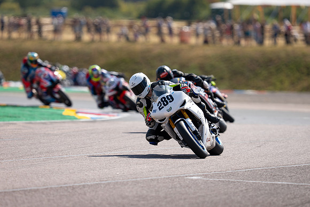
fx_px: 3445
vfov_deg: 3.4
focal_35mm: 400
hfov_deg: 5.2
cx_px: 155
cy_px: 104
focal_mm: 400
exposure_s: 1/500
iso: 50
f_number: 4
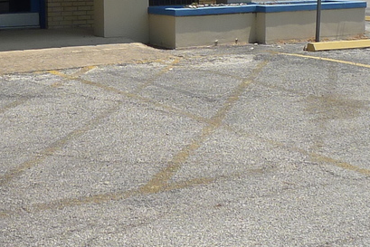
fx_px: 977
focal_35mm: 95
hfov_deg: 21.4
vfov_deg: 14.1
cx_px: 138
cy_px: -26
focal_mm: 5.1
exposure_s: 1/800
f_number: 4
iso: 80
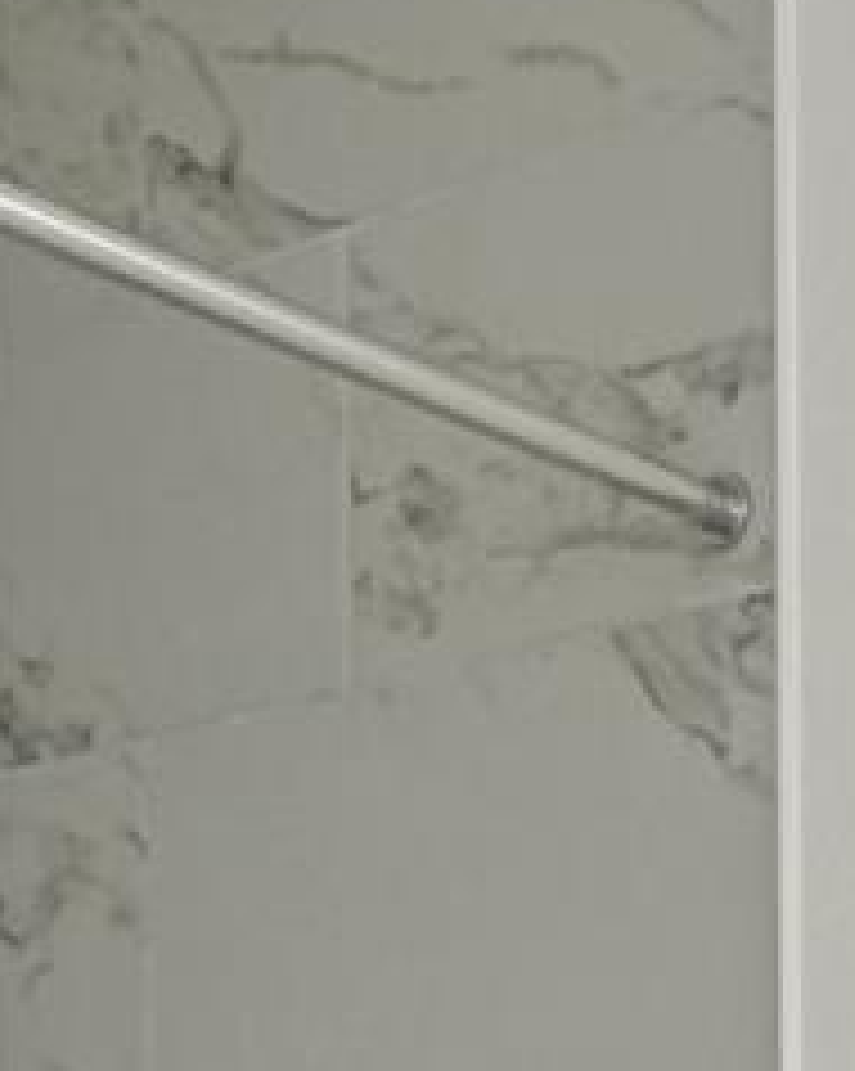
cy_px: 1755
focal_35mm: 101
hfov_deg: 13.7
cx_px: 1494
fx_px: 3199
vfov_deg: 16.7
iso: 400
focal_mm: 16
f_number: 8
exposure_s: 1/25
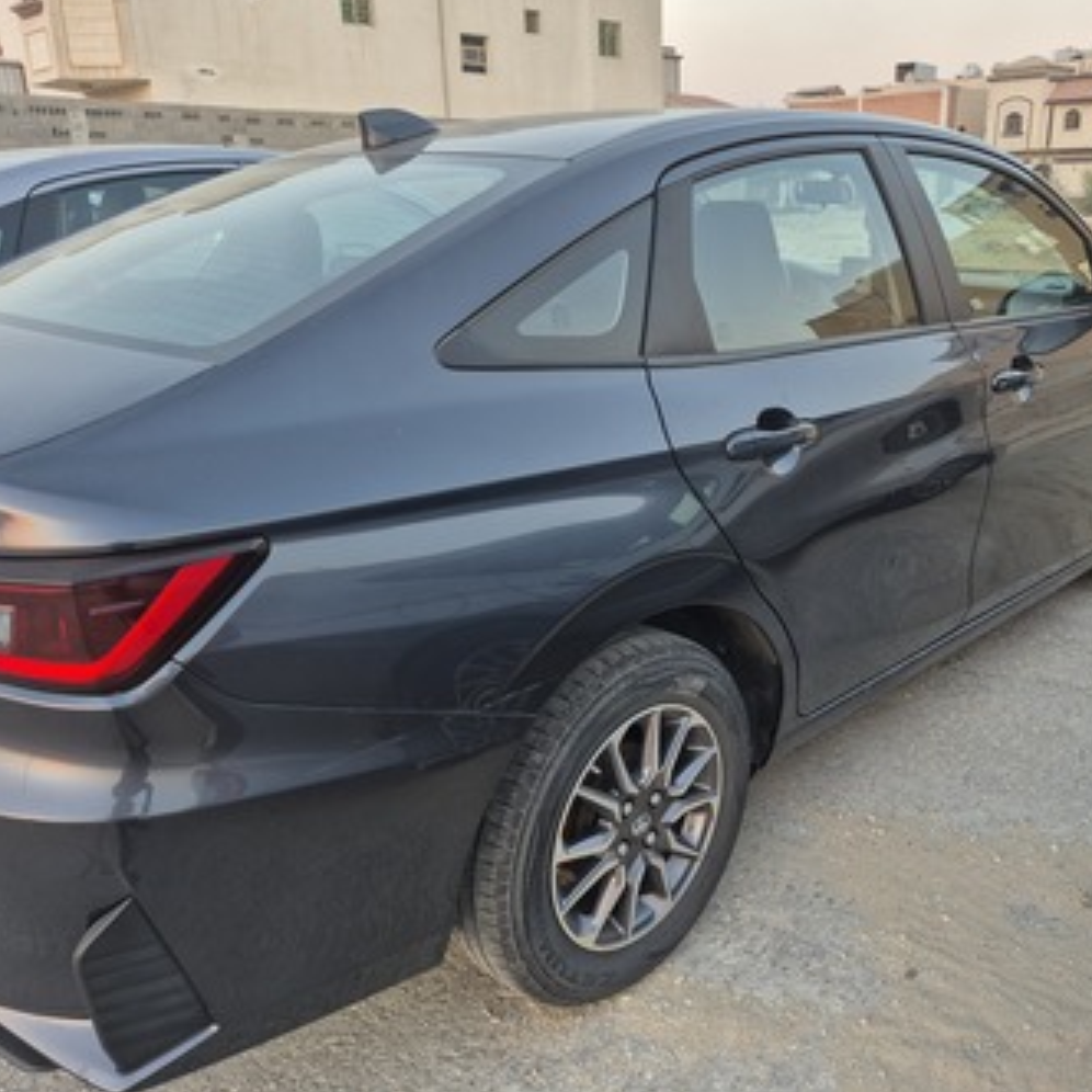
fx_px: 999
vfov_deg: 57.3
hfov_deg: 57.1
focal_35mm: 28
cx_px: 627
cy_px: 544
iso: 100
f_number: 1.8
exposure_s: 1/180
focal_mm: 5.4
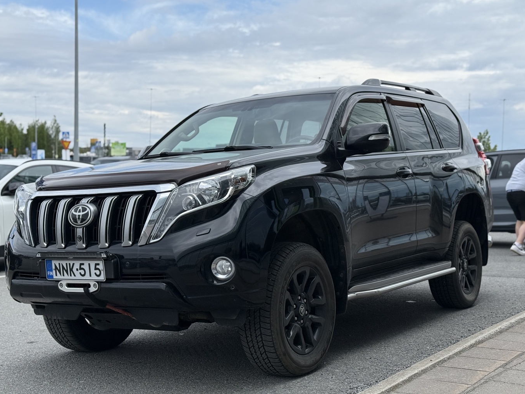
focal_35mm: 51
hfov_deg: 37.5
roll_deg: -0.3
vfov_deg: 28.6
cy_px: 191
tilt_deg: -0.8
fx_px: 773
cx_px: 258
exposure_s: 1/3891
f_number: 1.78
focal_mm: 6.76
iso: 64
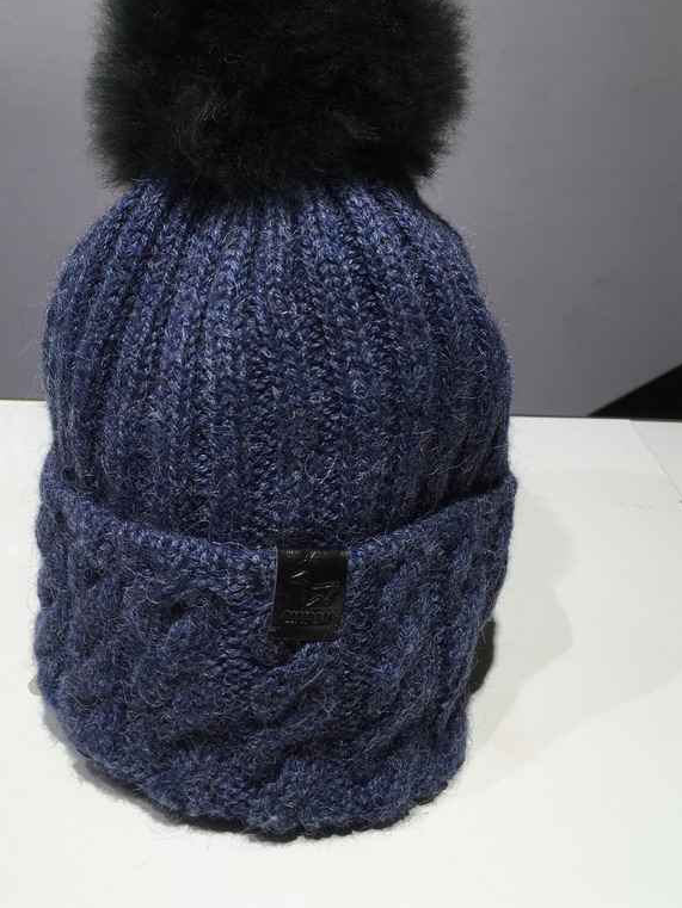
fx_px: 1024
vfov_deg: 47.4
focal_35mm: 39
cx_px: 285
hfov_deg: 36.7
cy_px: 340
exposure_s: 1/50
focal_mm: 4.15
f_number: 2.2
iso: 25
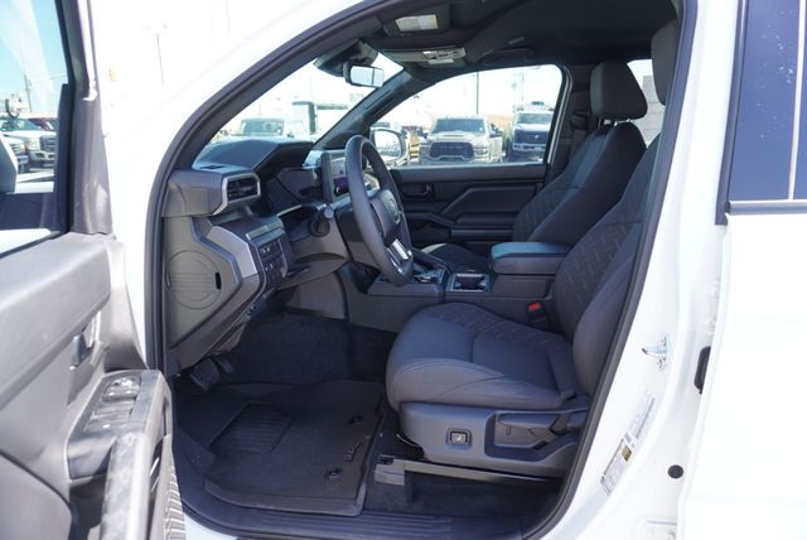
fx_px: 538
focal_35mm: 24
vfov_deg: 53.2
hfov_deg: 73.7
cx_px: 404
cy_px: 270
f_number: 4
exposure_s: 1/60
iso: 100
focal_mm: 16
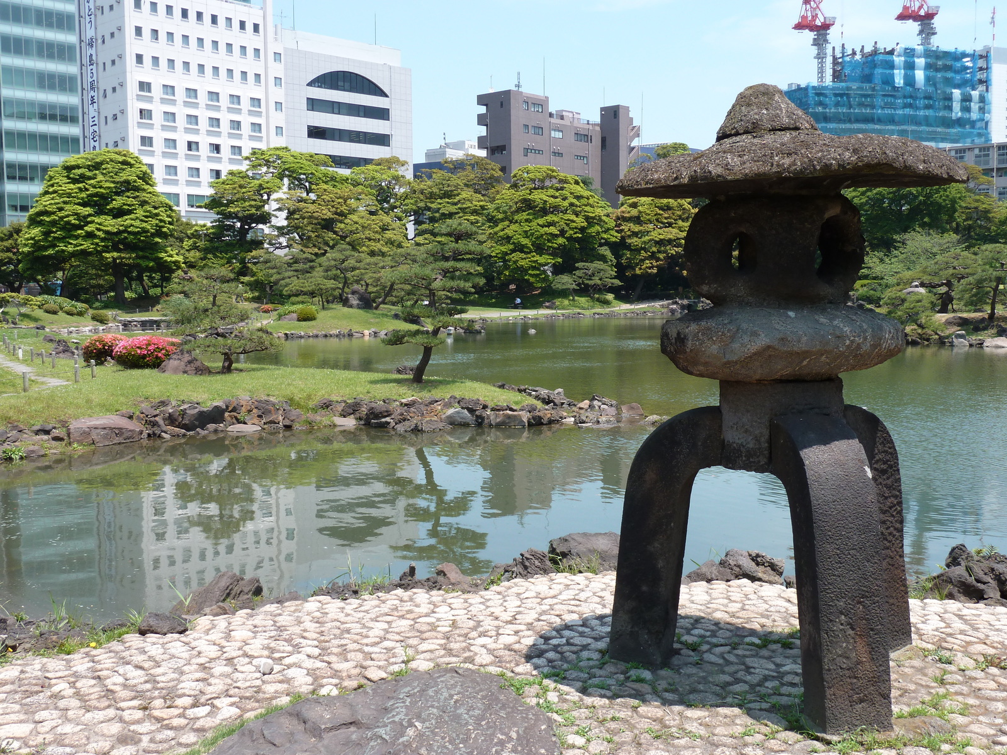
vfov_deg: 38.7
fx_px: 1076
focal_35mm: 37
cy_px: 378
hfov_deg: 50.1
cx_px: 504
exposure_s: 1/320
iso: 80
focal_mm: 6.1
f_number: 4
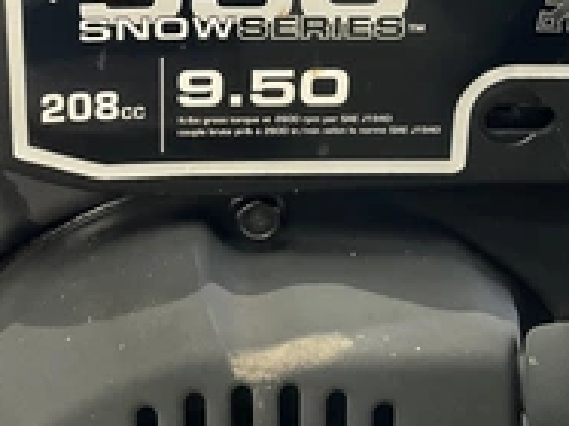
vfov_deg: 22.5
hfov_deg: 31.1
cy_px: -21
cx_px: 222
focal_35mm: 62
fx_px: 1018
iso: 500
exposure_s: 1/30
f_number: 1.8
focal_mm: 3
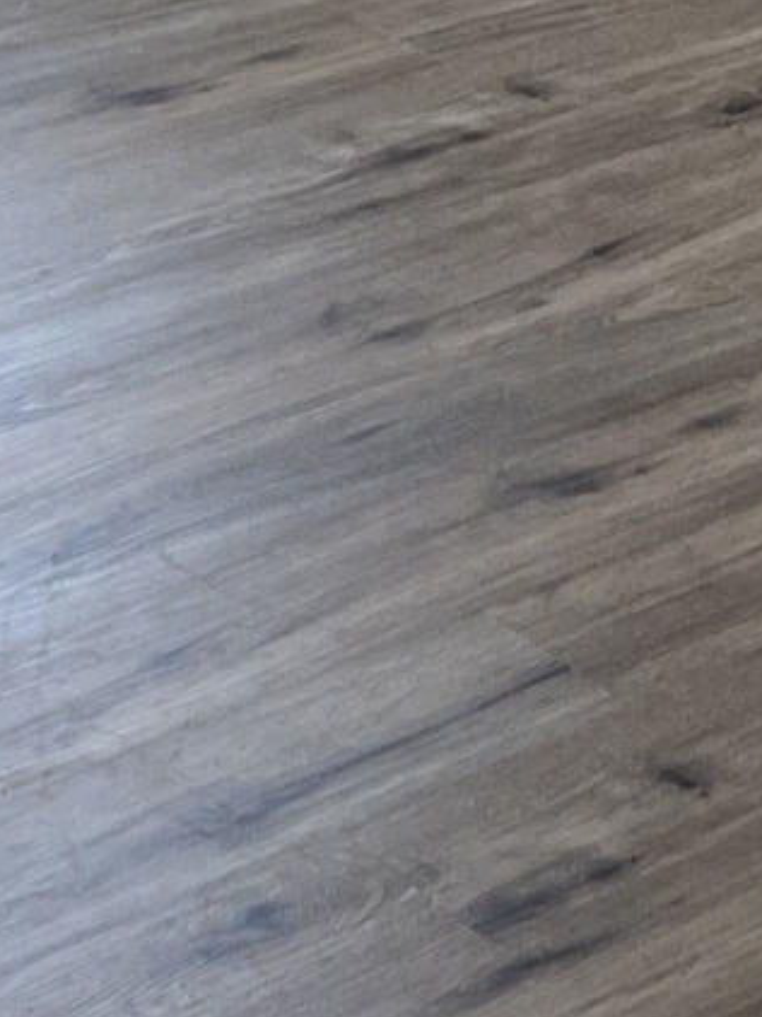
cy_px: 246
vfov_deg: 13.9
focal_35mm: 142
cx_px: 516
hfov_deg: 10.4
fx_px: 4172
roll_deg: +0.3
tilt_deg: -21.1
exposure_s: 1/121
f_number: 1.6
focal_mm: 5.1
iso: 125
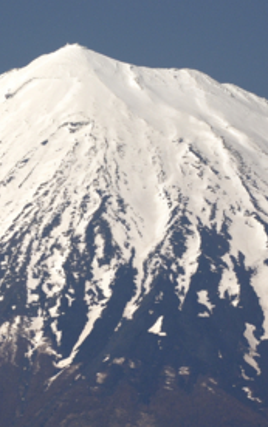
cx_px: 33
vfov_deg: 3.9
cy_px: 201
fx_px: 6285
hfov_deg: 2.4
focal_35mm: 539
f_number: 8
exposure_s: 1/320
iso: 200
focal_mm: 195
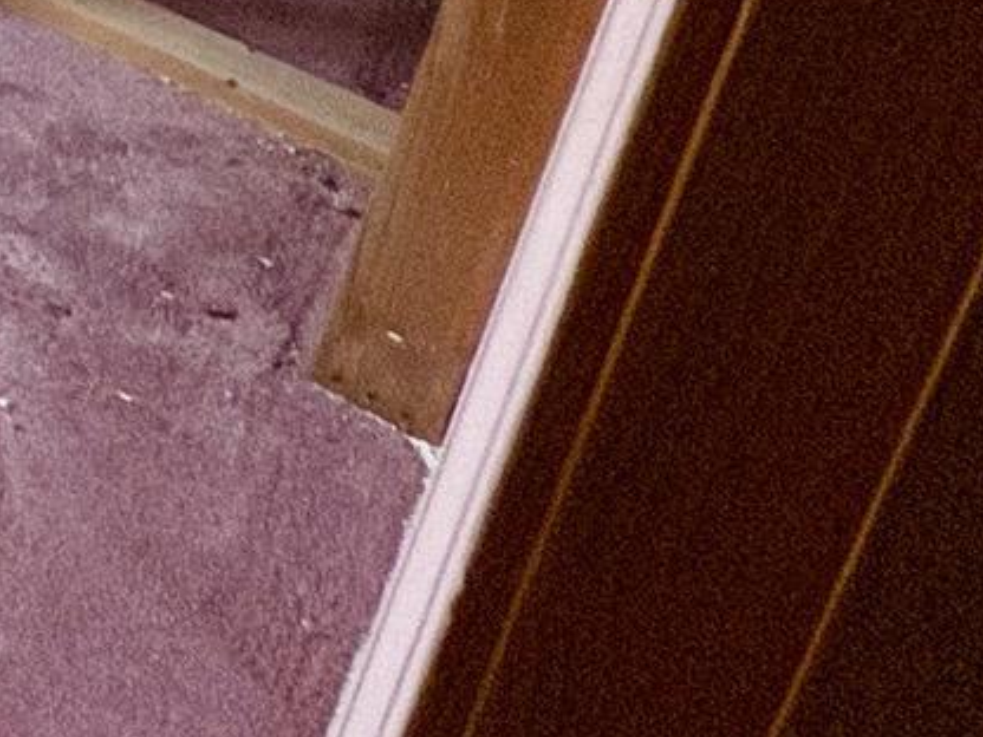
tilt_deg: -15.1
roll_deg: -3.8
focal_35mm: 69
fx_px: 1959
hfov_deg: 15.1
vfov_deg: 16.0
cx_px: -1387
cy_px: -789
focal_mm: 2.22
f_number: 2.2
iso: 250
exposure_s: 1/96
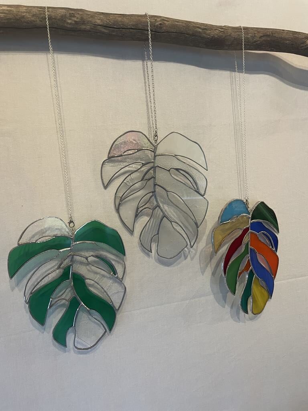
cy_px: 206
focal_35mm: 26
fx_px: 308
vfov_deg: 67.3
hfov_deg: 53.1
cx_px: 154
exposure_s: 1/50
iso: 125
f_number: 1.6
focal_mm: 4.2
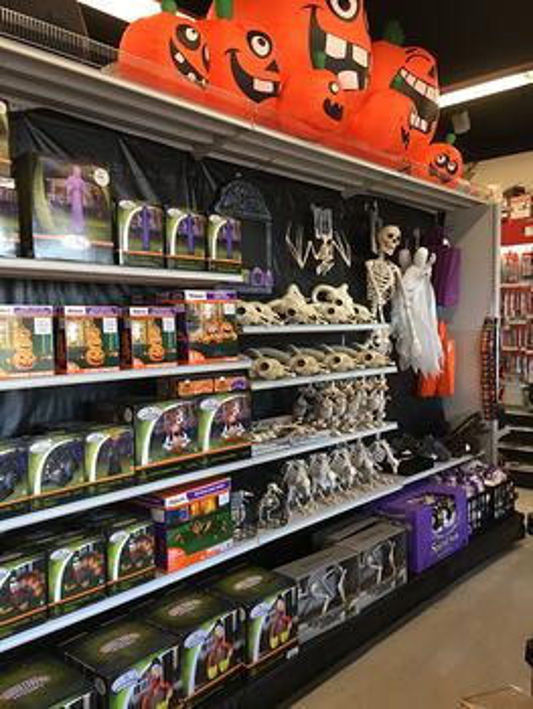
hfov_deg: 48.3
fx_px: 595
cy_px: 354
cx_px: 266
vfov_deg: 61.6
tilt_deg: -2.2
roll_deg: +0.9
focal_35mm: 29
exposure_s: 1/30
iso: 25
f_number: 2.2
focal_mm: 4.15
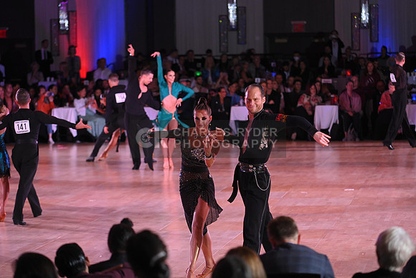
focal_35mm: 155
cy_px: 139
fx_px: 1791
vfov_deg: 8.9
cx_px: 208
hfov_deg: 13.2
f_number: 4.5
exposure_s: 1/200
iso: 1600
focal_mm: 155
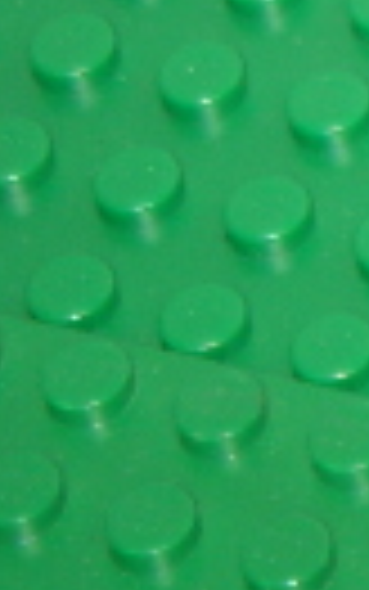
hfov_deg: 2.2
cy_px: -423
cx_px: 1426
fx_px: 9483
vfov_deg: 3.5
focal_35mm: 590
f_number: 4
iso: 80
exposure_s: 1/100
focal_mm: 18.9
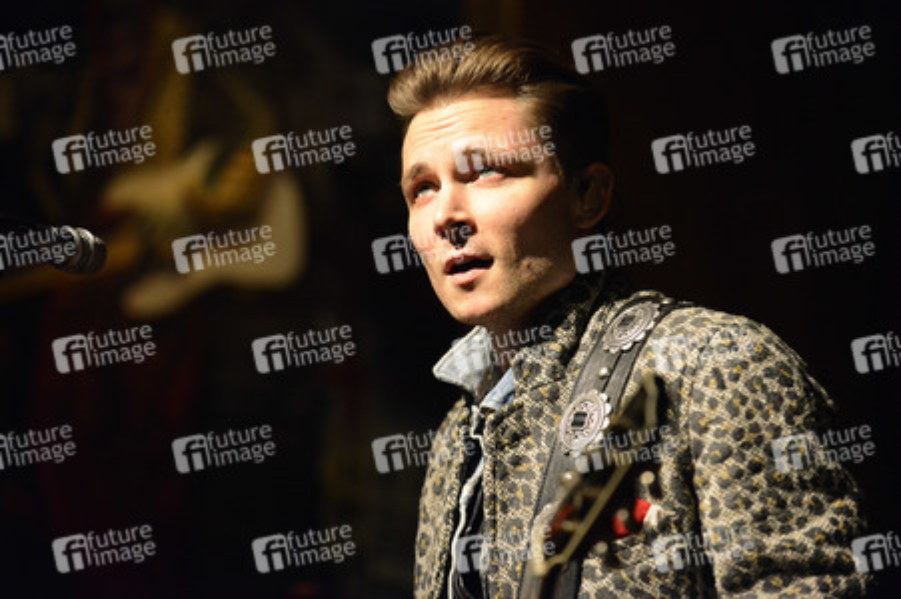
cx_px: 450
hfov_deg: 21.5
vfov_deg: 14.4
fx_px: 2376
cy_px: 300
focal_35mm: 95
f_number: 2.8
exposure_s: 1/200
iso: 8063
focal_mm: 95
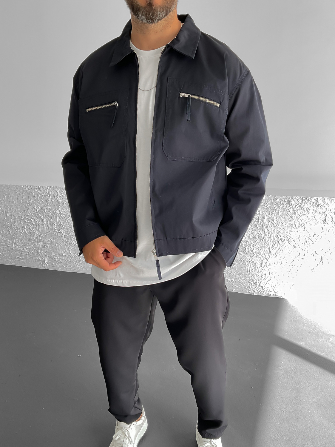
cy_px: 238
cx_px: 169
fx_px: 400
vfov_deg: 58.3
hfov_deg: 45.4
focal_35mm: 31
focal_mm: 3
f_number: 1.8
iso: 20
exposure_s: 1/120
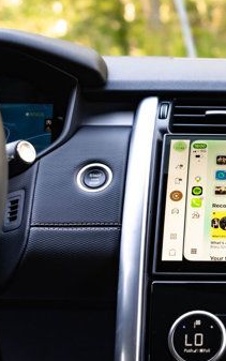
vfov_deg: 23.8
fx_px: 856
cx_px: 293
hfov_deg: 14.4
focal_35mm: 87
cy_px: 214
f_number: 3.2
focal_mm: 30
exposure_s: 1/200
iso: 640
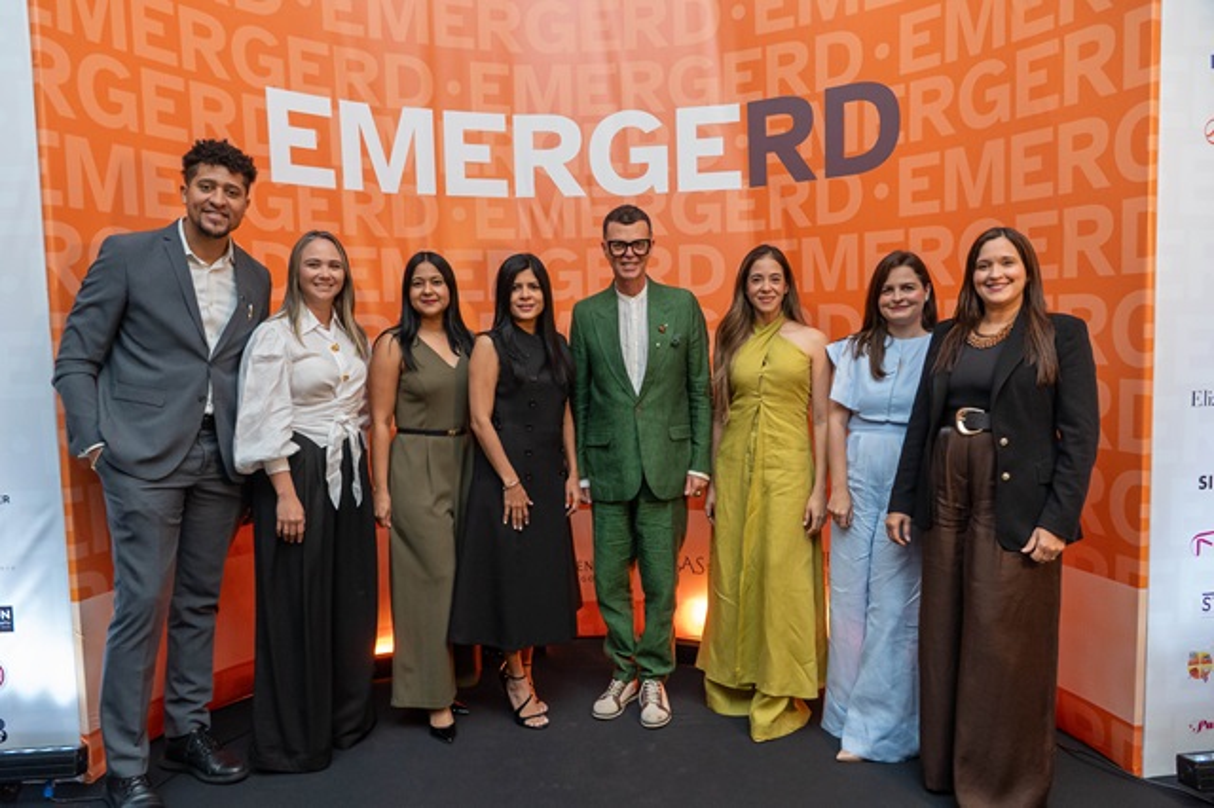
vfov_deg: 47.9
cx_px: 607
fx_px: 910
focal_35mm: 27
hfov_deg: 67.4
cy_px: 404
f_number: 5
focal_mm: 18
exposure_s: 1/125
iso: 2000
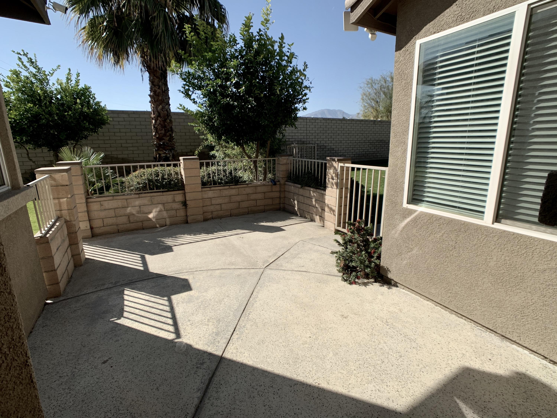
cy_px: 209
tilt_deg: -12.8
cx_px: 278
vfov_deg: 53.1
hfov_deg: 67.3
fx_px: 418
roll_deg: +0.6
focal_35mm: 26
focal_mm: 4.25
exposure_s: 1/2364
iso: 25
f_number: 1.8
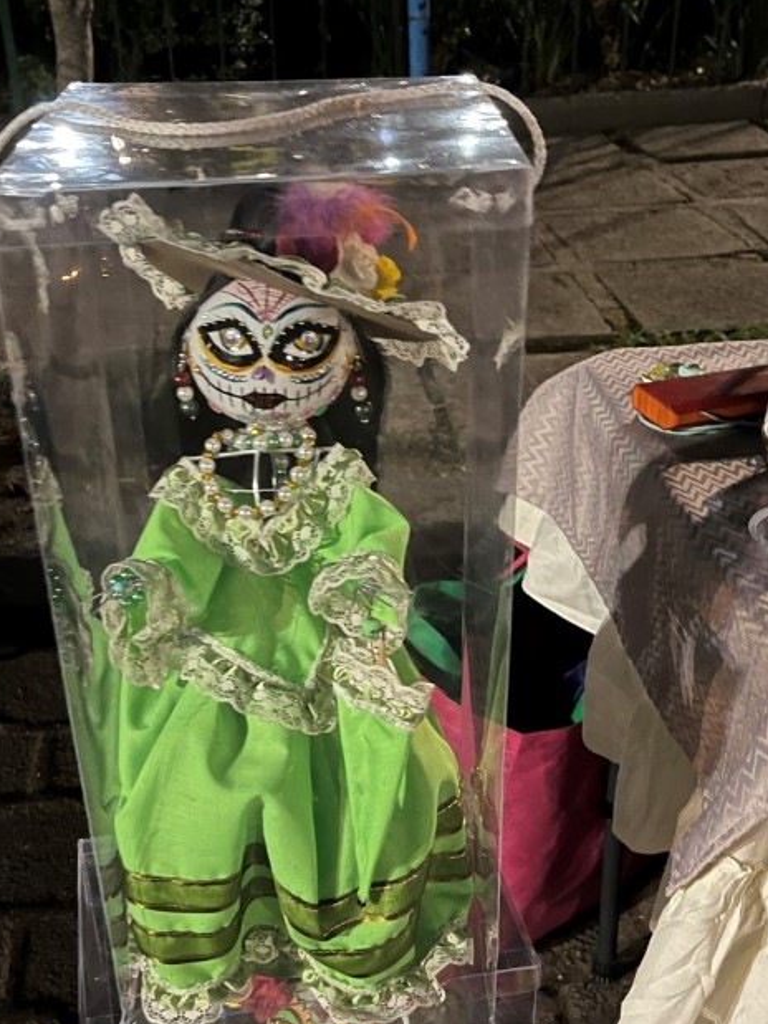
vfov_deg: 43.5
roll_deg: +3.7
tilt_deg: -32.4
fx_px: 1272
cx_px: 318
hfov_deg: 33.5
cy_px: 647
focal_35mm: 43
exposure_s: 1/12
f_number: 1.6
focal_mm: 5.1
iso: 640
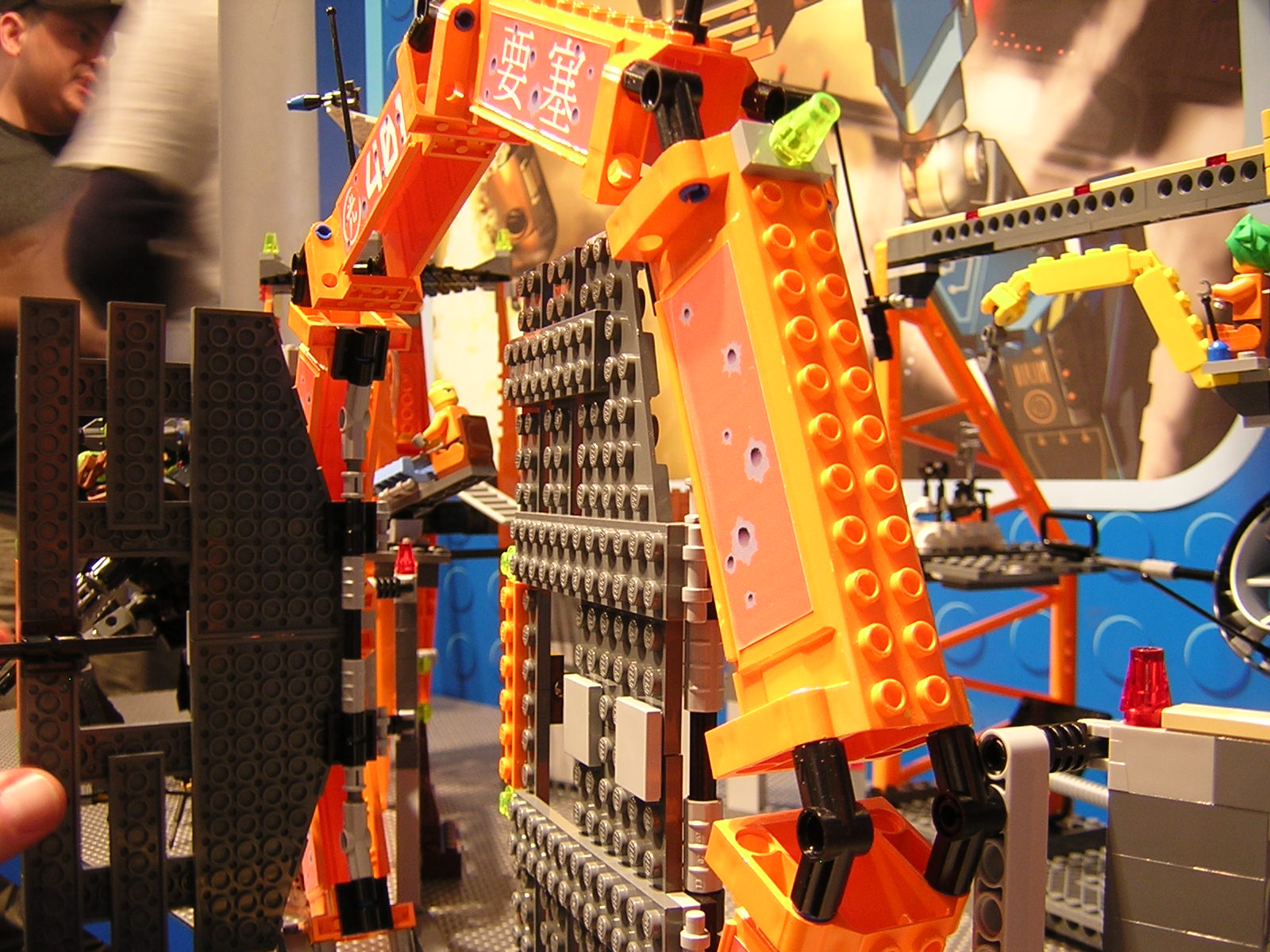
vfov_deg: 39.7
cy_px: 476
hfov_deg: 51.4
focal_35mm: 36
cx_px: 635
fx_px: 1321
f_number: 2.6
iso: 134
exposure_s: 1/3.6
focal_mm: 4.7
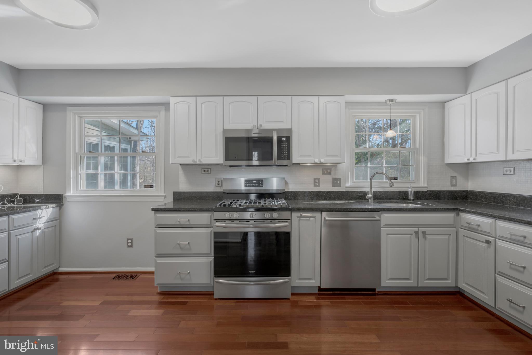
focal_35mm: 16
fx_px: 236
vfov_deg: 73.8
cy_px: 178
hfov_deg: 96.7
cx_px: 266
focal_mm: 16
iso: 1250
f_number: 8
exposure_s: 1/30
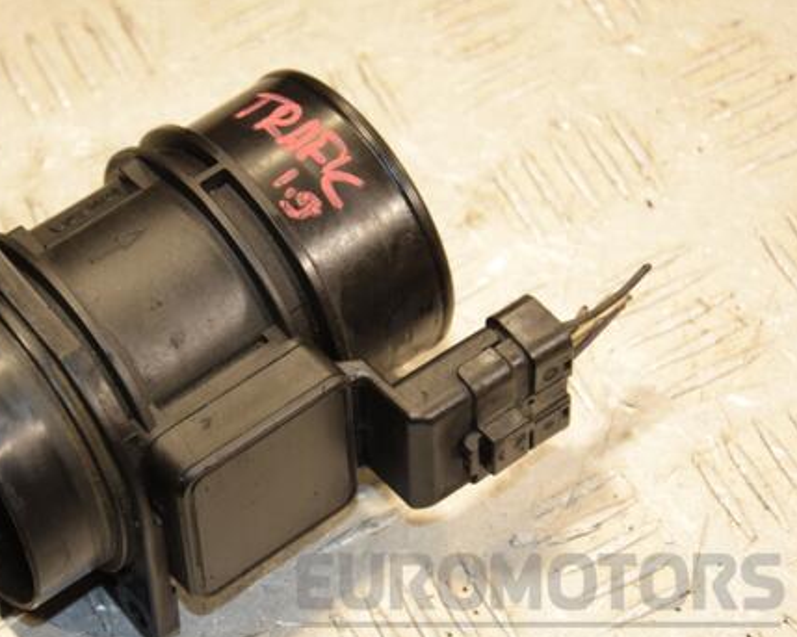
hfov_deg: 15.7
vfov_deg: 12.6
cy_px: 334
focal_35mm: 122
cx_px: 262
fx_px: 2877
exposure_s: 1/200
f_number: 5.6
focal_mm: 62
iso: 800
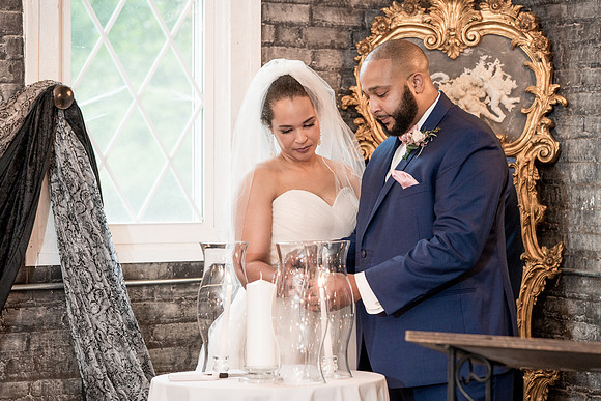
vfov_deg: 13.4
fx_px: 1703
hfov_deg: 20.0
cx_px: 300
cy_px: 200
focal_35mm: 102
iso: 2000
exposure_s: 1/100
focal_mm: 102
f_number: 4
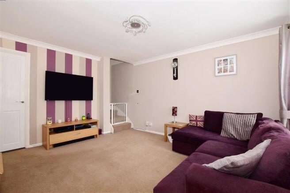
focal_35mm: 15
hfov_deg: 100.4
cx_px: 145
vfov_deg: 77.3
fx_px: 121
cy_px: 96
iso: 400
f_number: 5.6
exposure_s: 1/3
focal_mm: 10
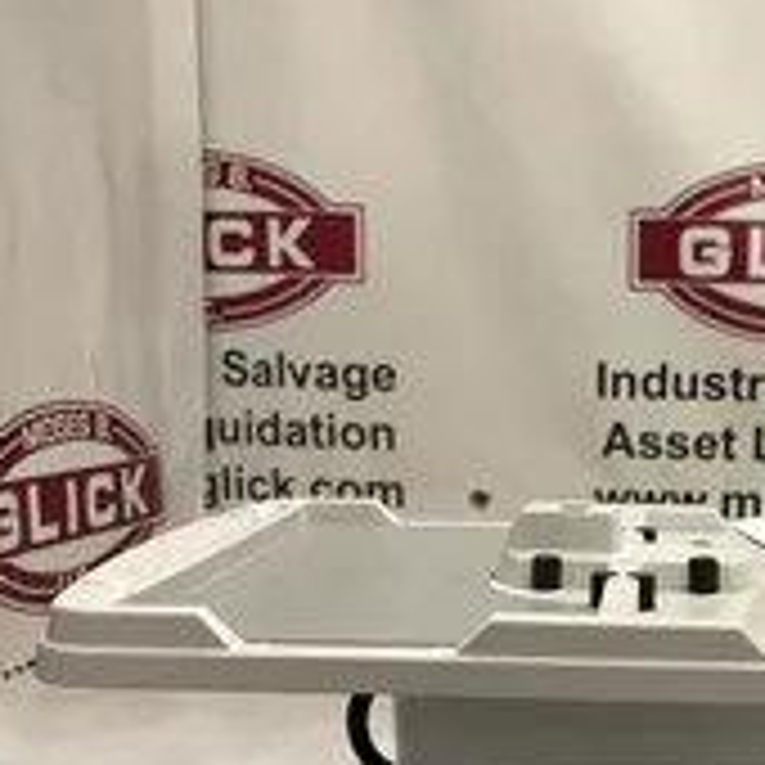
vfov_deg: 30.7
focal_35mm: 54
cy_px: 639
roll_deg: -1.8
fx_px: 1350
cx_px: 634
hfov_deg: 30.7
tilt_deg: -11.9
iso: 160
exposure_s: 1/60
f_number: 1.6
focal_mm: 4.2
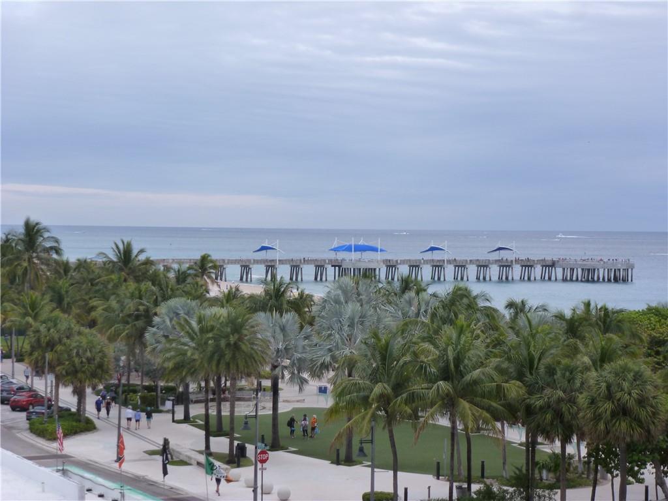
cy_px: 250
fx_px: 1467
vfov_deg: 19.4
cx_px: 334
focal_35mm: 76
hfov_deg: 25.7
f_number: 4.7
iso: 160
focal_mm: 13.6
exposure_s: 1/250
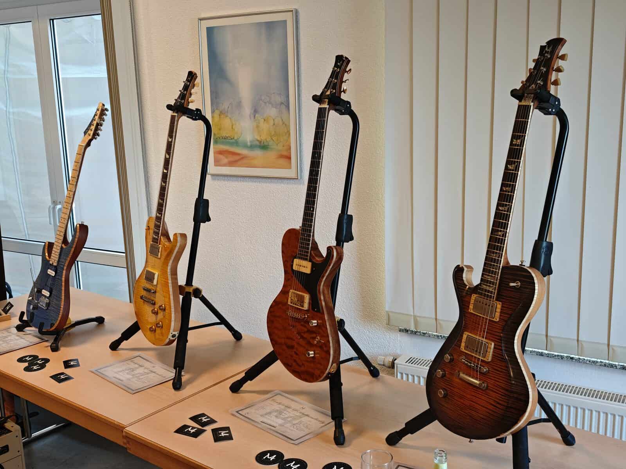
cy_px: 234
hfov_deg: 50.1
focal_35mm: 37
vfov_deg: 38.7
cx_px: 313
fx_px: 669
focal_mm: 8.72
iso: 320
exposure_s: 1/100
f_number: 1.63
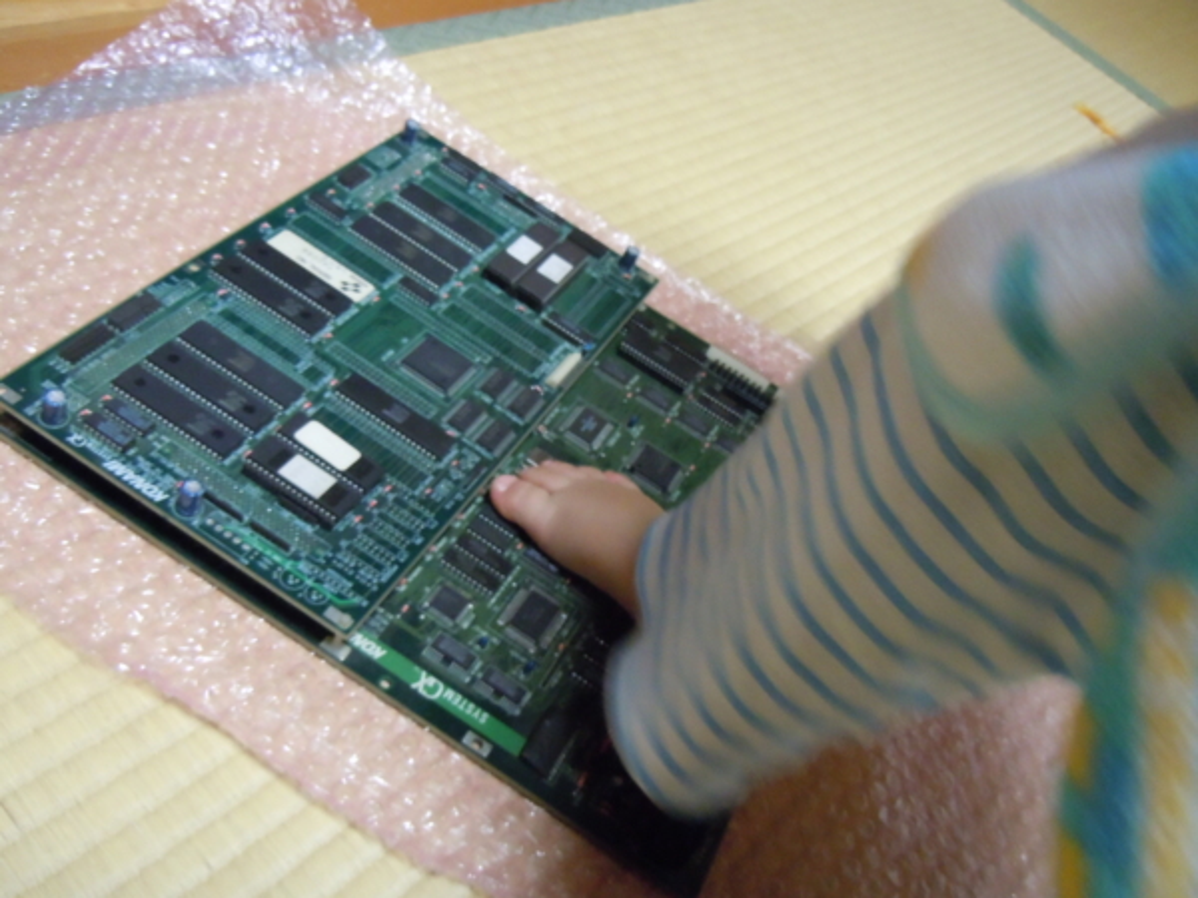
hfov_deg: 60.0
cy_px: 449
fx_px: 1038
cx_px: 599
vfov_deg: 46.8
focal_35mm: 30
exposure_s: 1/15
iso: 800
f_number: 3.5
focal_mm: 5.4
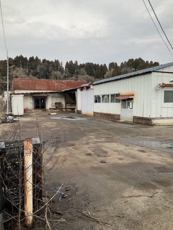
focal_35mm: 29
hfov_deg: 48.2
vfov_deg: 61.7
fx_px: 193
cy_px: 115
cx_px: 86
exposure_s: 1/1098
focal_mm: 3
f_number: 1.8
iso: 25
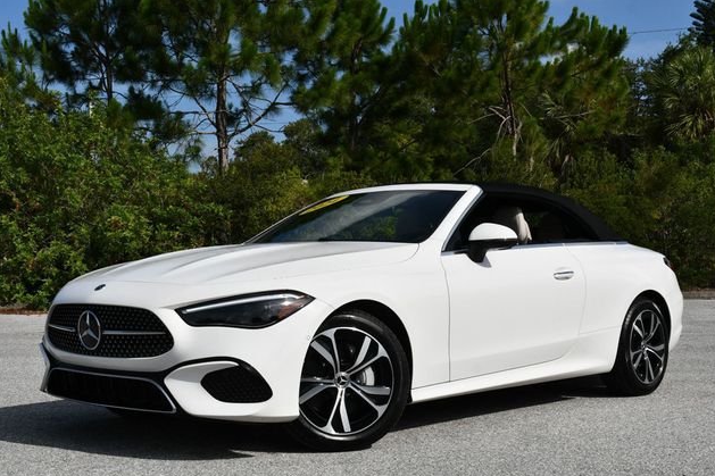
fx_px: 1052
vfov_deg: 25.5
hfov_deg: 37.5
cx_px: 361
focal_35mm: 53
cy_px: 241
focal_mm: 26
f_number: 10
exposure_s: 1/400
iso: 100
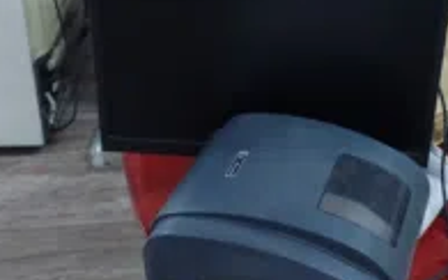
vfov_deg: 20.4
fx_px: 769
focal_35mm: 63
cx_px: 379
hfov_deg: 31.3
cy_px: 50
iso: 899
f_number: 1.8
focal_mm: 4.75
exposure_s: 1/25
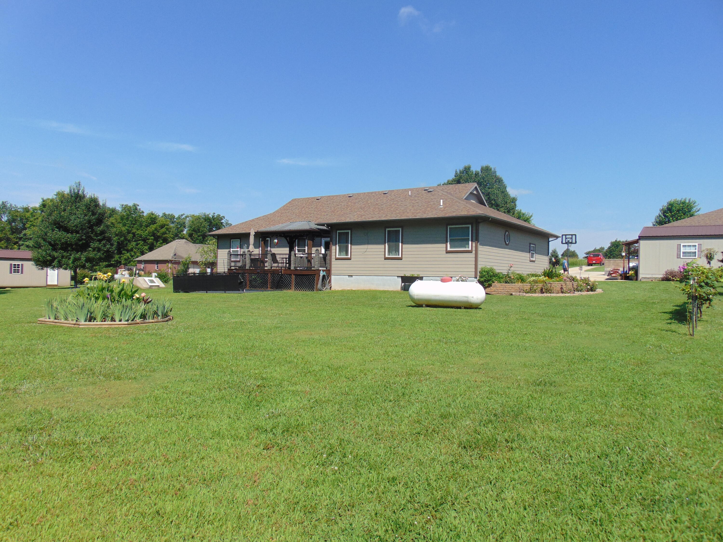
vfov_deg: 54.9
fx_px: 522
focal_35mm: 25
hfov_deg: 69.4
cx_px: 362
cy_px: 271
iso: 80
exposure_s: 1/250
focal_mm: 4.5
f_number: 7.7
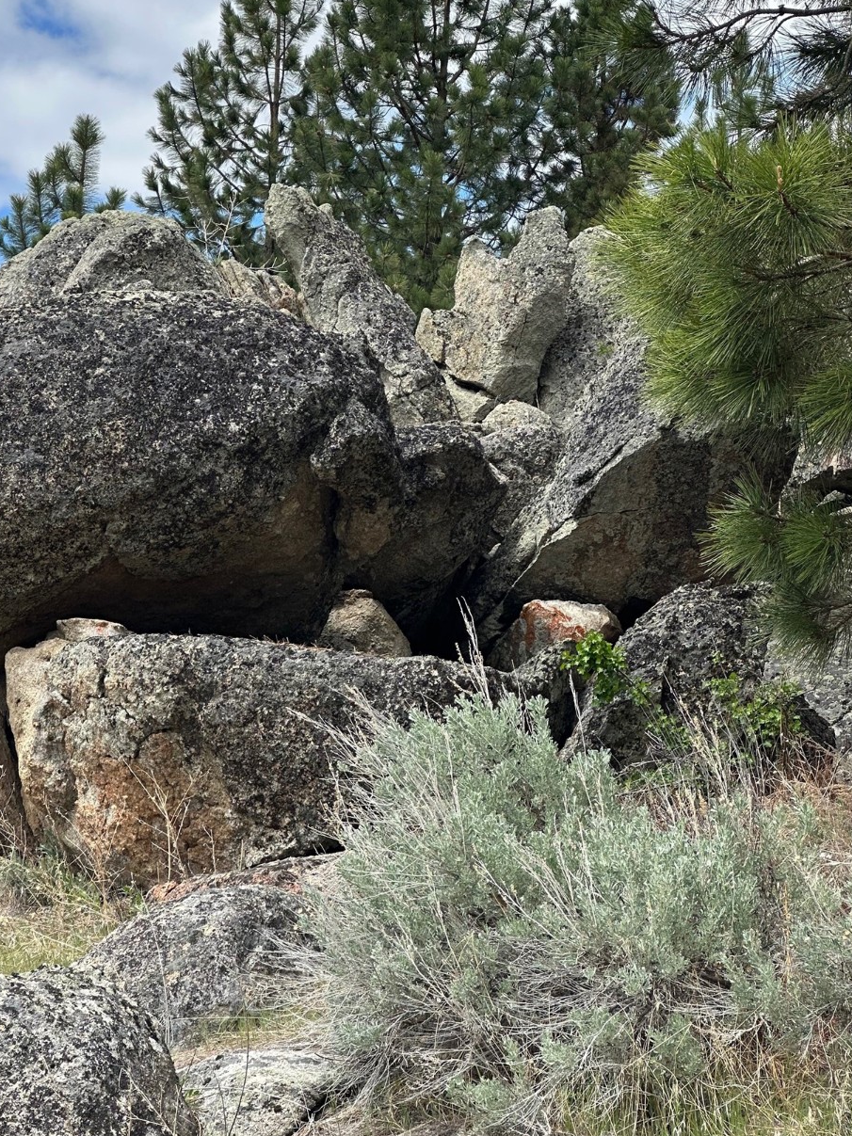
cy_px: 463
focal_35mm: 98
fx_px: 3217
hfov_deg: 15.1
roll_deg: -4.2
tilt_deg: +12.0
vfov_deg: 20.0
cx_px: 335
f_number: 2.8
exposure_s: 1/547
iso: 32
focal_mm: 9
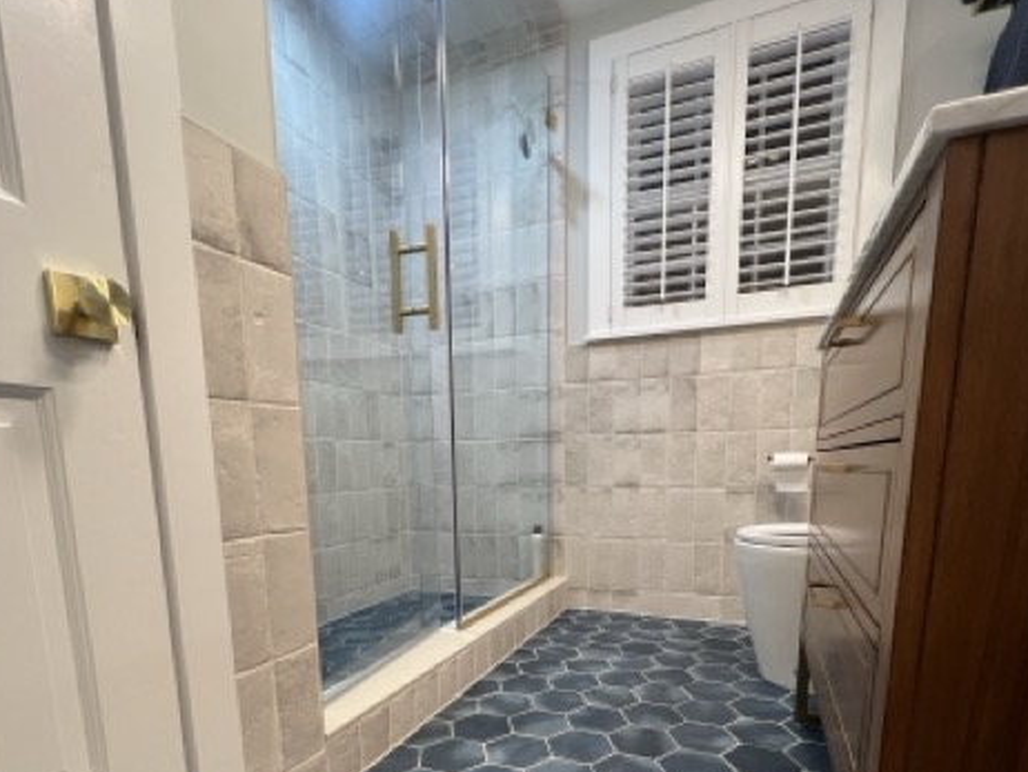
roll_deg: +2.0
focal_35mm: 18
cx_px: 505
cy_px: 556
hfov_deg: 87.7
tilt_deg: -7.7
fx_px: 535
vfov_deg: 68.1
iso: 125
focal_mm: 1.57
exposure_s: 1/60
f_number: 1.8
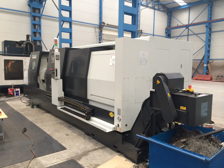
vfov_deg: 46.8
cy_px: 84
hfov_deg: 60.0
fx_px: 194
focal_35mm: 30
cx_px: 112
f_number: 2.2
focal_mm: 4.12
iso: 80
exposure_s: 1/30
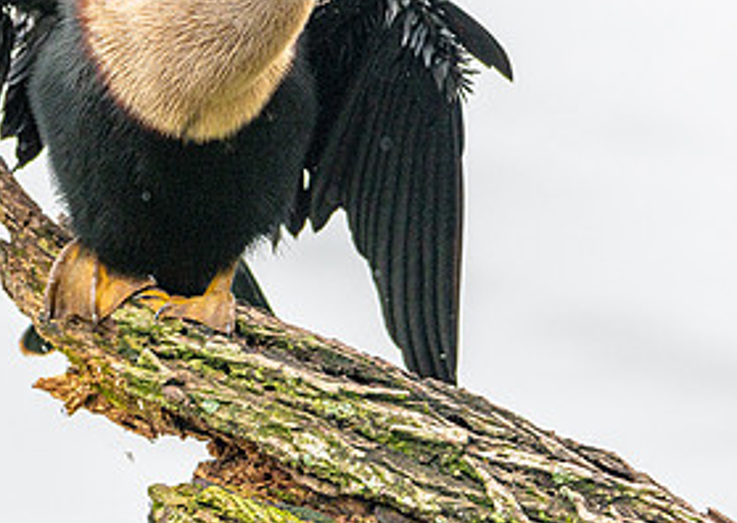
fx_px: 12657
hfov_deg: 3.3
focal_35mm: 606
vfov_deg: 2.4
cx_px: 293
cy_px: 22
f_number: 5.6
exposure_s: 1/1000
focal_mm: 280
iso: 360
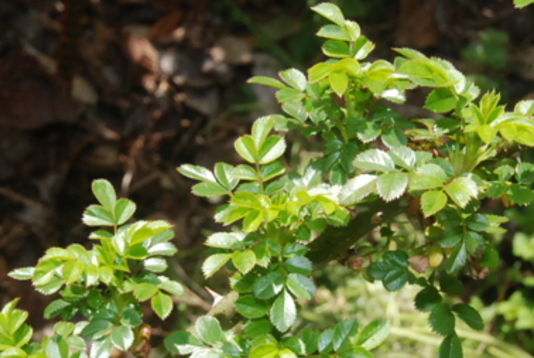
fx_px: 2168
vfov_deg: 9.4
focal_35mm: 146
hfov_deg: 14.0
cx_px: 298
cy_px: 201
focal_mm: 46
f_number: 20
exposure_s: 1/200
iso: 800
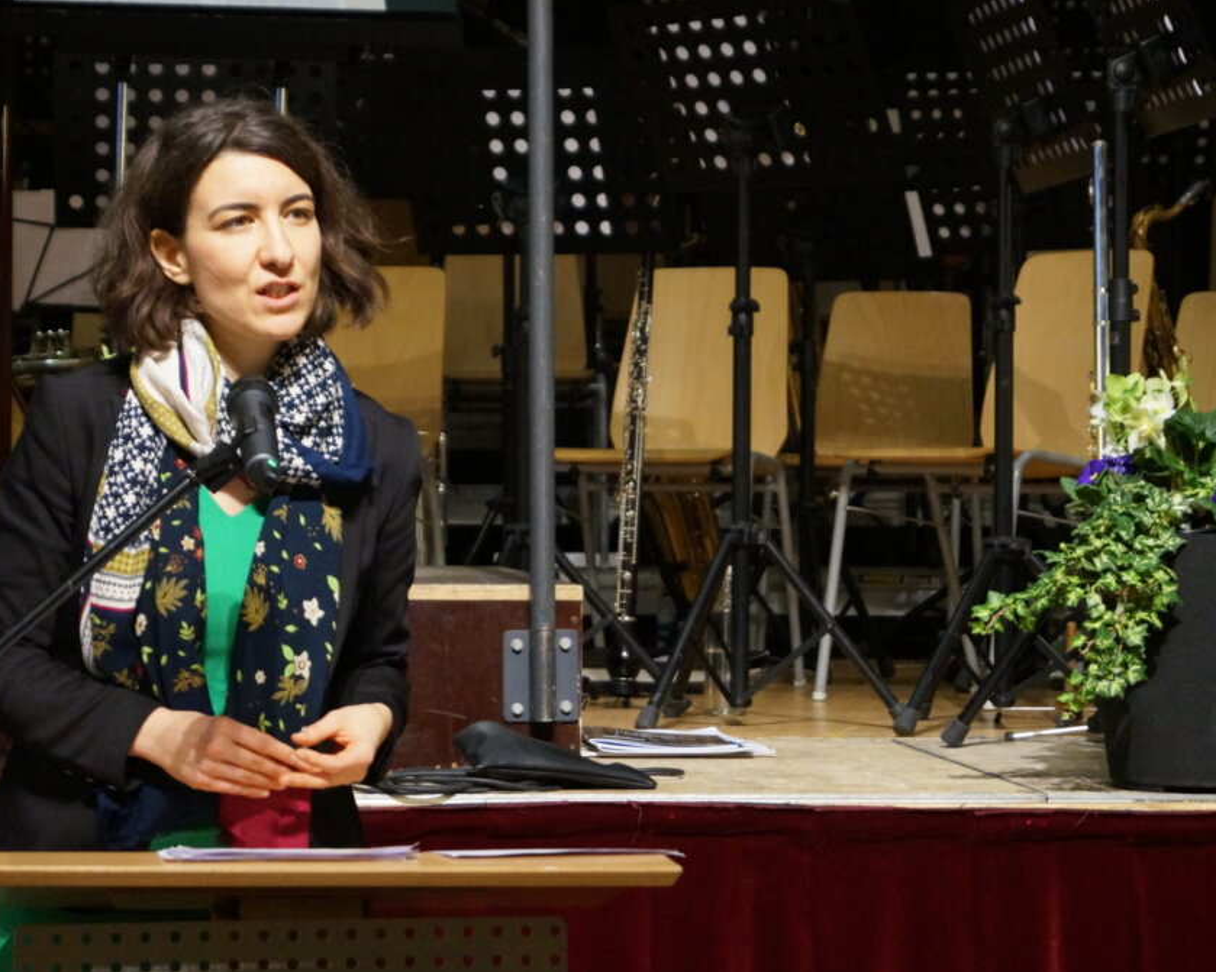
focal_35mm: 111
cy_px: 424
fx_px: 3982
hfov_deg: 17.4
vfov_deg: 13.9
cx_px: 510
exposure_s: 1/100
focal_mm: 55
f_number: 5.6
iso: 2500
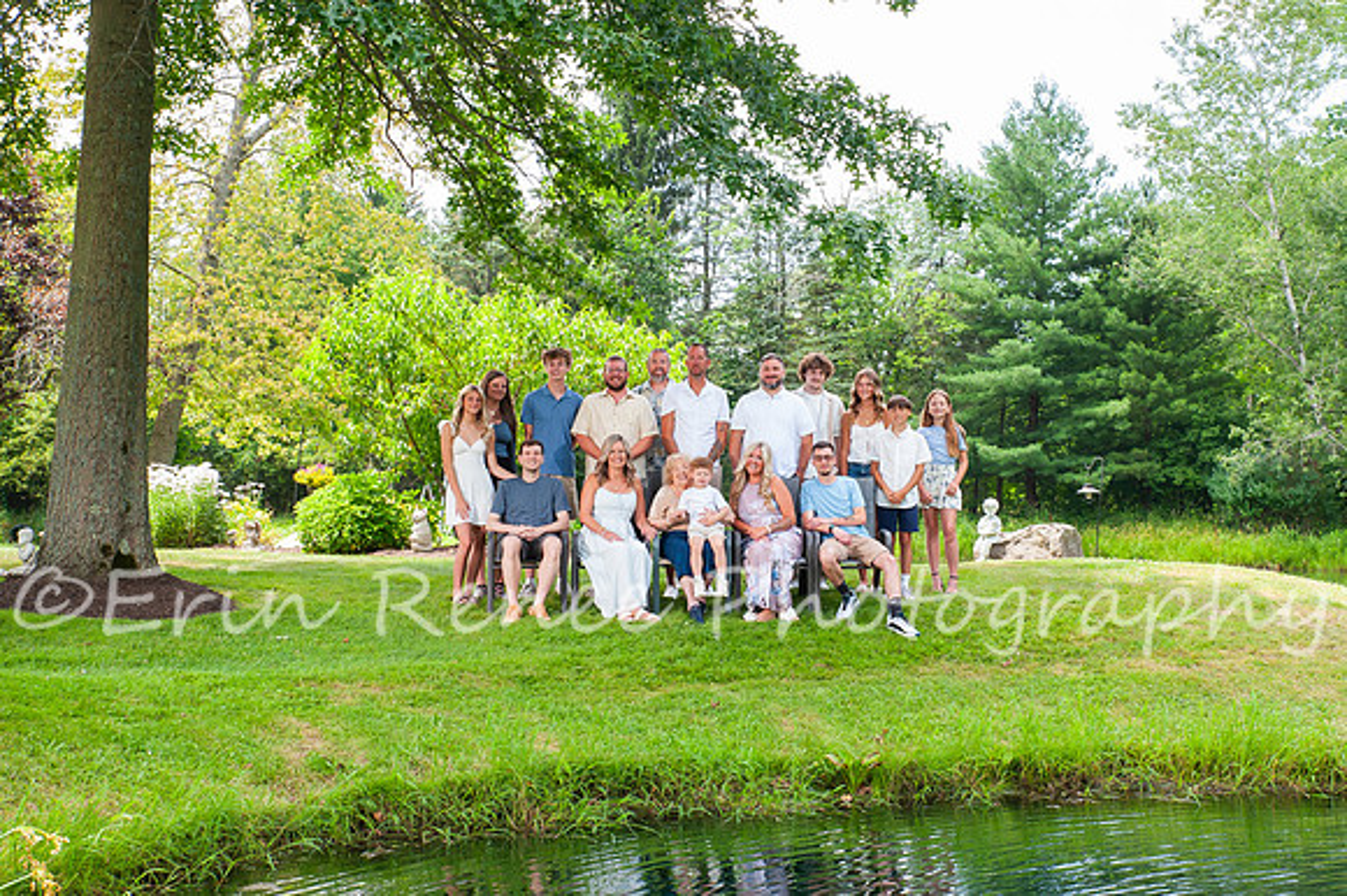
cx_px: 767
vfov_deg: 25.5
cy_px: 403
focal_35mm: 53
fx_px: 1983
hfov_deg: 37.5
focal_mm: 46
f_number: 14
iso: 800
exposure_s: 1/100
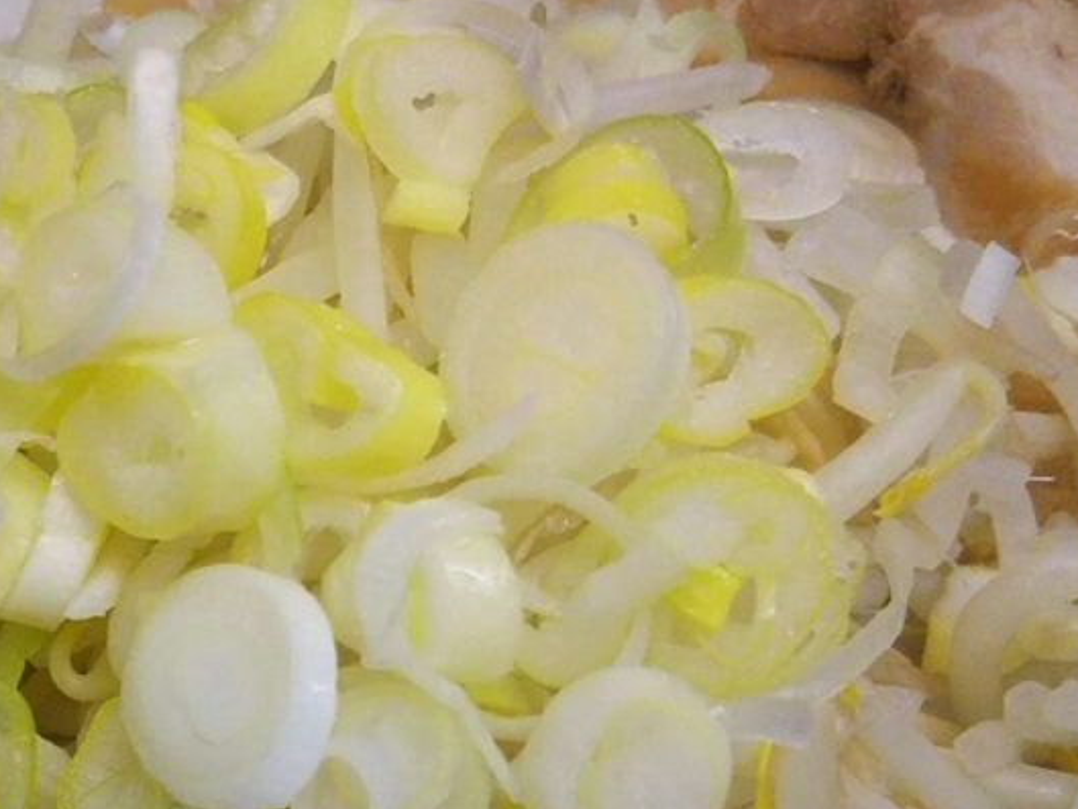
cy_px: 636
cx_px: 367
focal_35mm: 68
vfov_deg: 21.4
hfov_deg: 28.4
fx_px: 2118
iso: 160
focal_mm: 4
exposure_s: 1/100
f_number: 2.2
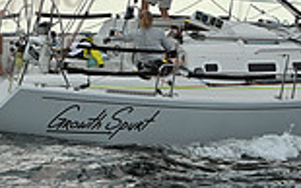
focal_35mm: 286
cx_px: 284
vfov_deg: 4.6
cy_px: 73
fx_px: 2347
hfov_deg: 7.3
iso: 250
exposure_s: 1/800
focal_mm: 75
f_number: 8
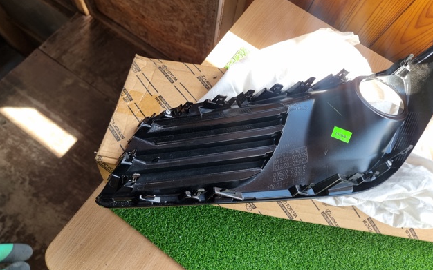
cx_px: 214
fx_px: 307
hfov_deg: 70.4
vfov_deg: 47.5
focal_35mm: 26
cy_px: 117
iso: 50
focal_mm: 6.7
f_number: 1.8
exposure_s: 1/100
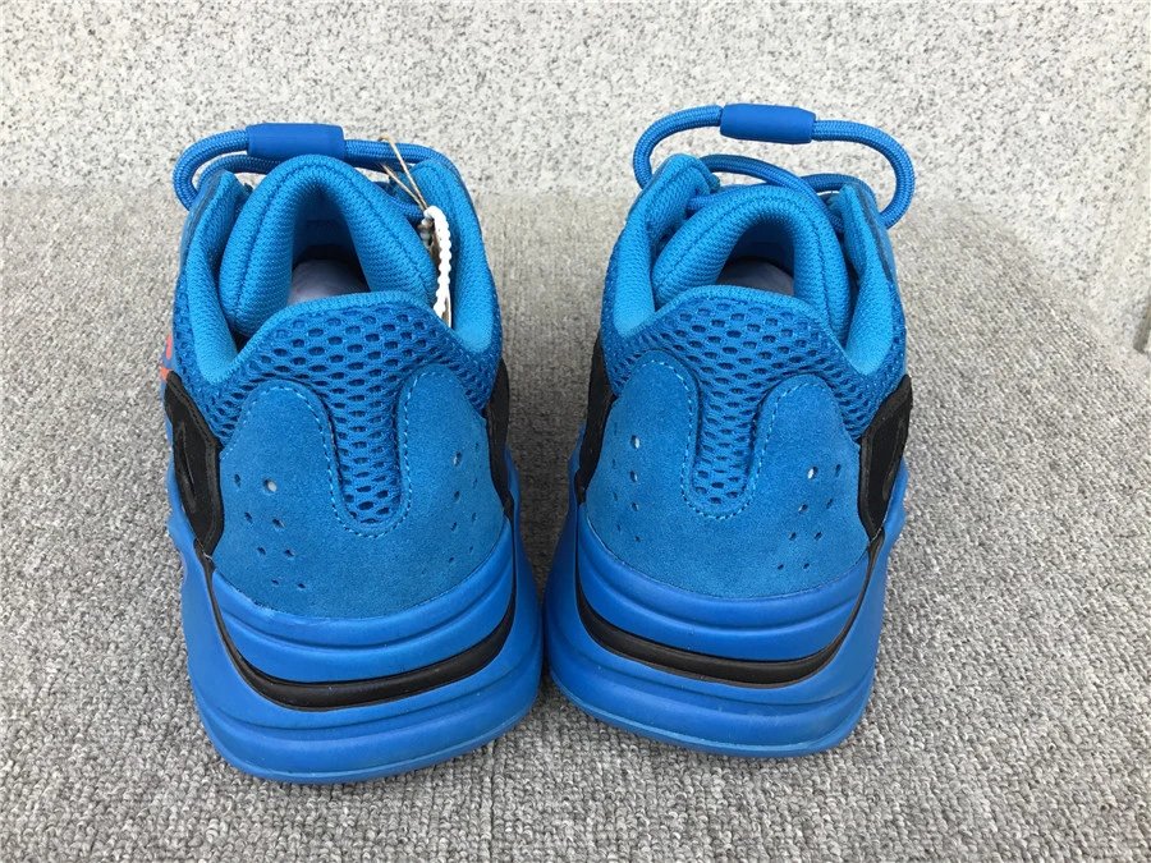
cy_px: 432
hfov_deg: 58.4
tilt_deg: -32.8
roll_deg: -2.6
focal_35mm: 31
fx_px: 1031
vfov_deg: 45.4
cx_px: 576
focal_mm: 3.3
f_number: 2.4
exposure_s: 1/120
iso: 25
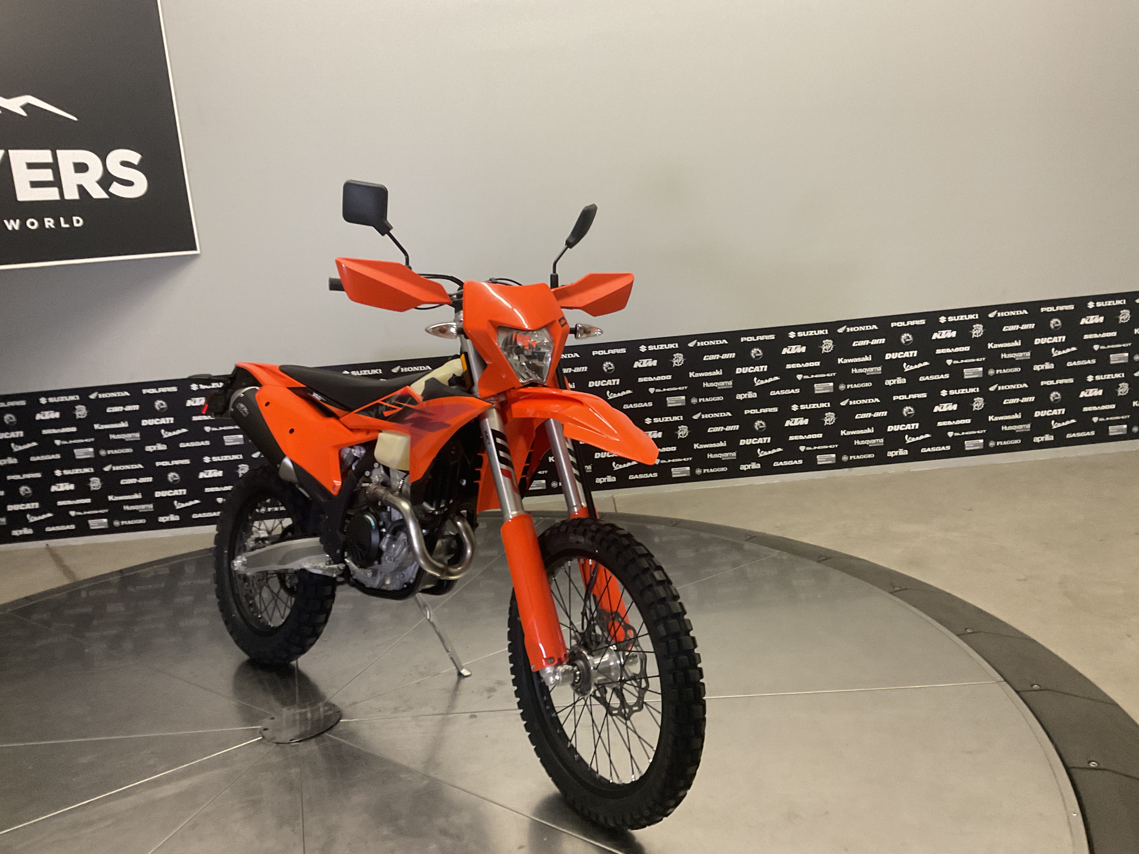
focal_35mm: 29
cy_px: 427
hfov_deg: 61.7
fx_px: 954
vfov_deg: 48.2
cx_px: 570
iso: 160
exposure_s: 1/60
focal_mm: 3
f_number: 1.8
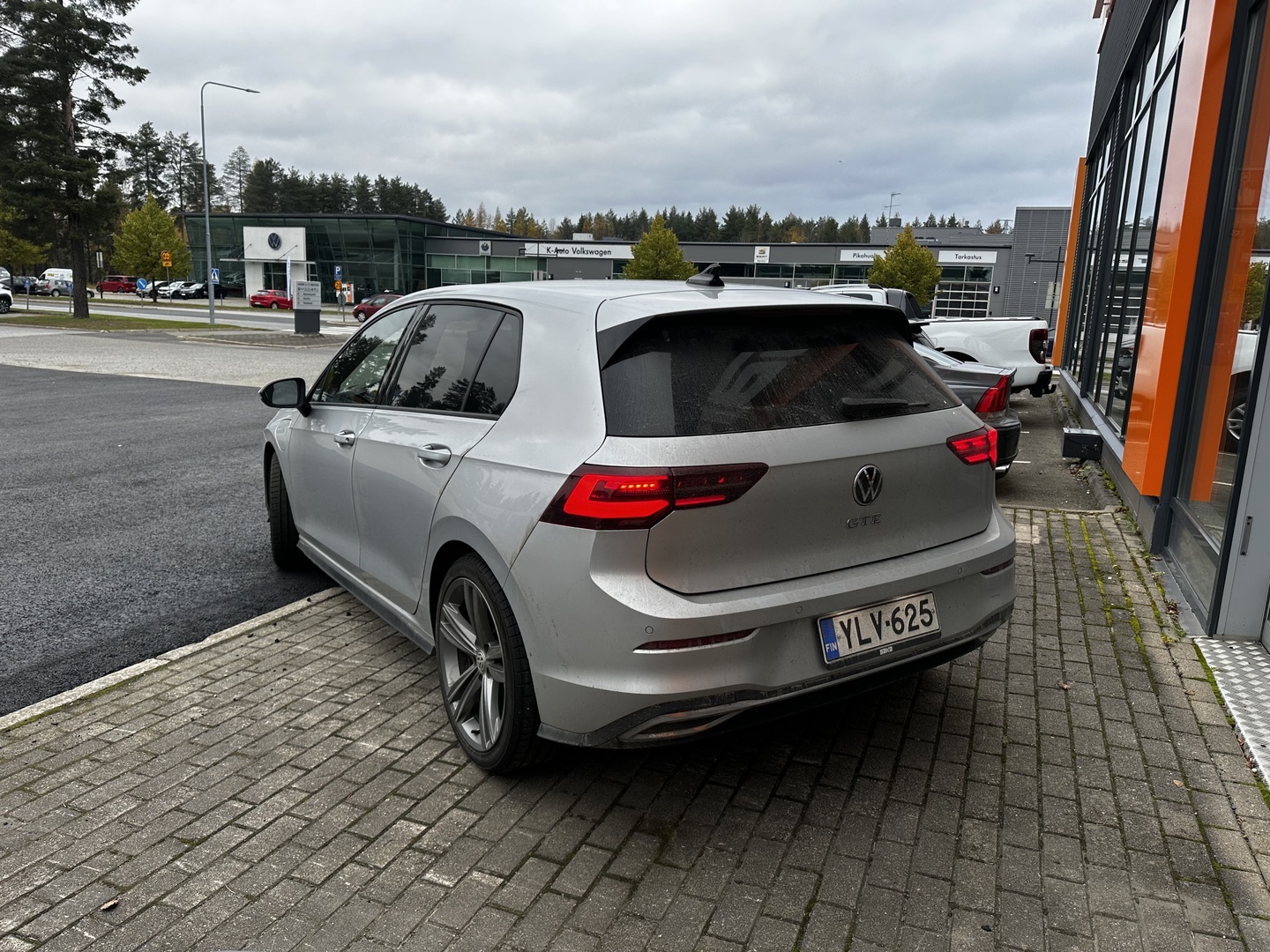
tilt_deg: -11.2
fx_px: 881
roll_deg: -2.0
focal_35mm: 24
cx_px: 635
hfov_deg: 71.6
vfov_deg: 56.8
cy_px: 476
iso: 64
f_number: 1.78
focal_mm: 6.86
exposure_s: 1/136
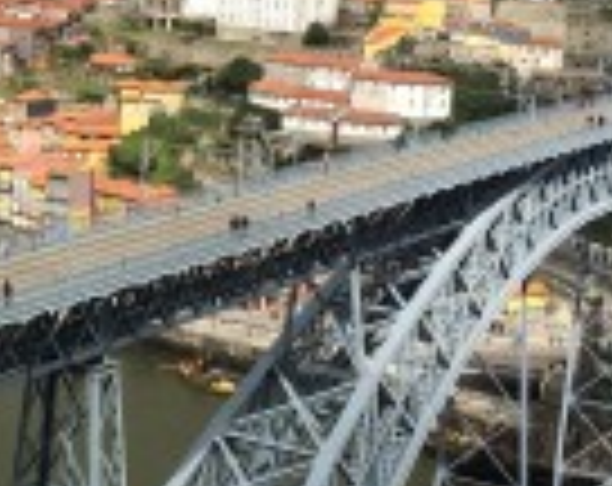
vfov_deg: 16.2
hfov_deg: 19.5
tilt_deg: -5.0
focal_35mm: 94
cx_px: -81
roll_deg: -0.9
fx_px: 1698
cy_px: 94
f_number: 2.2
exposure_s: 1/2933
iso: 32
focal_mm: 4.15
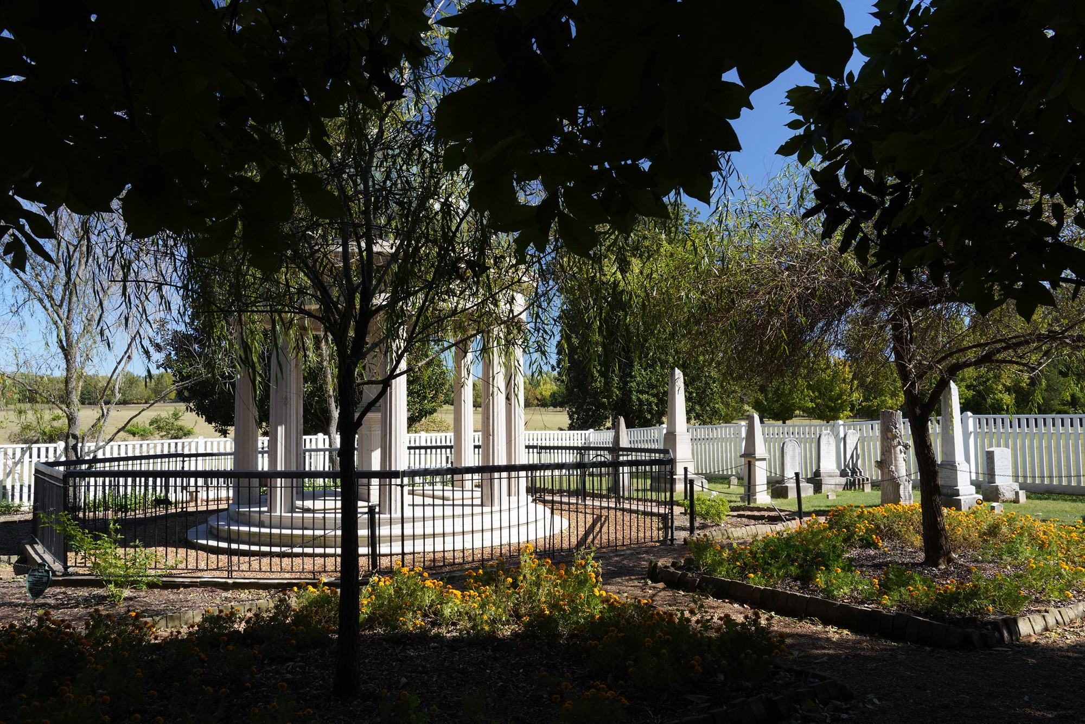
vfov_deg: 46.4
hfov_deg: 65.5
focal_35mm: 28
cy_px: 362
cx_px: 542
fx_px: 844
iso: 800
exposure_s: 1/100
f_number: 14
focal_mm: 28
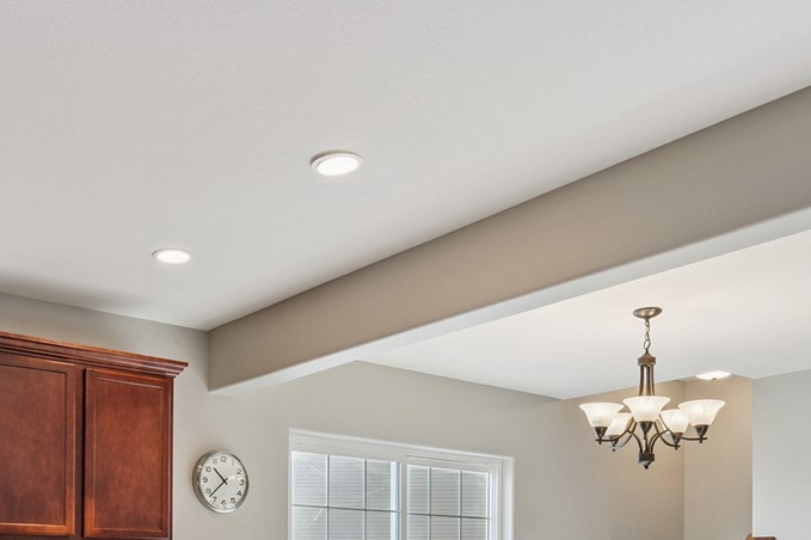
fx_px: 901
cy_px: 573
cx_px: 286
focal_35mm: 40
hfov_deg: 47.9
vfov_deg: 30.4
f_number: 8
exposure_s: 1/80
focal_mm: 16
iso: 640
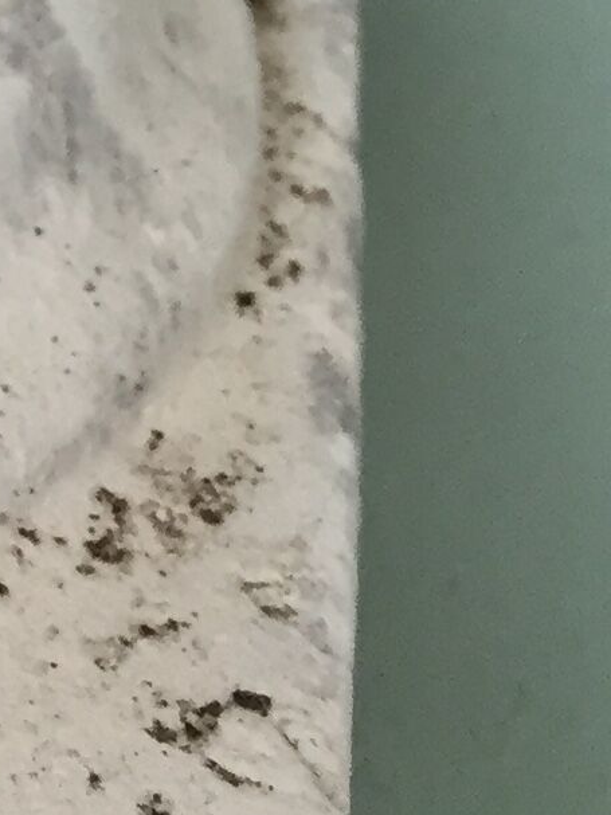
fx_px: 3673
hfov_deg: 8.8
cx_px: -732
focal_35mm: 156
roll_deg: -2.2
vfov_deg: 11.3
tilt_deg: -18.8
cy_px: -892
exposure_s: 1/33
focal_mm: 4.15
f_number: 2.2
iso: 40
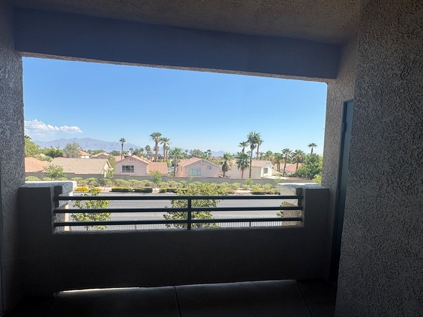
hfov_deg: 84.3
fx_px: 232
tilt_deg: -5.5
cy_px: 171
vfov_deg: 68.6
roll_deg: -1.7
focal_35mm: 19
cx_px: 187
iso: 40
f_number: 2.2
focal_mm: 2.22
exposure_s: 1/1567
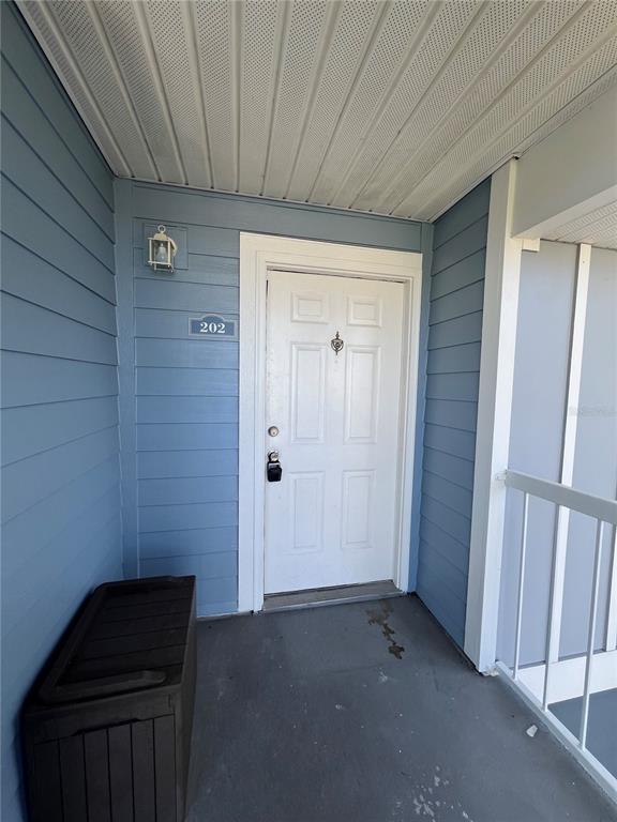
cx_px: 308
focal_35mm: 13
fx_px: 309
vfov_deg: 106.2
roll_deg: -0.8
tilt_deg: -4.9
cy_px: 411
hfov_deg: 89.9
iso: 32
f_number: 1.8
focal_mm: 1.57
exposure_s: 1/161
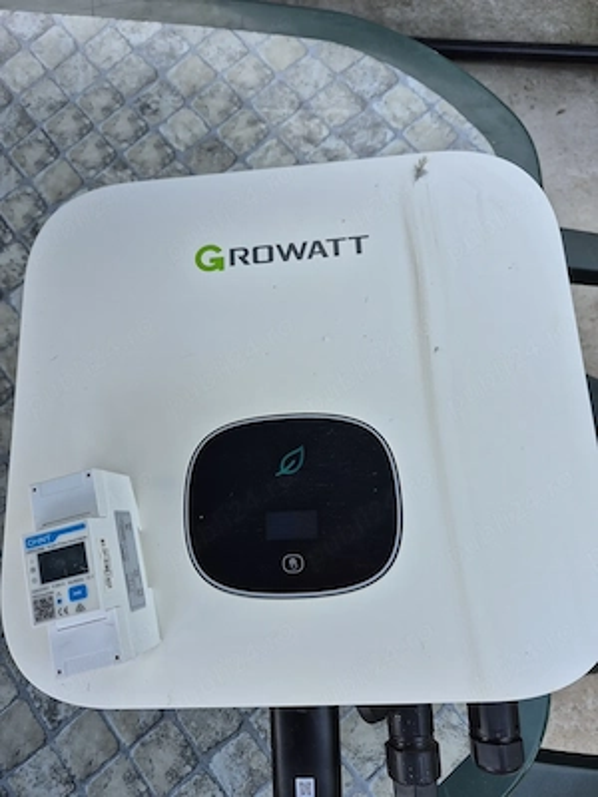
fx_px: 530
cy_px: 398
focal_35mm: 23
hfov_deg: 58.9
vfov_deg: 73.9
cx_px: 299
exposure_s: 1/180
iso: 40
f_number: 1.8
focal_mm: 5.4
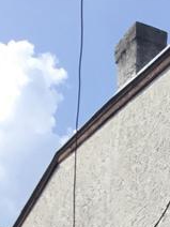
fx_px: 1035
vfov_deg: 10.9
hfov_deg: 8.8
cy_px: 519
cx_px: 364
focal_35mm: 158
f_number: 2.4
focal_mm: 3.3
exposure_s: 1/1294
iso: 25
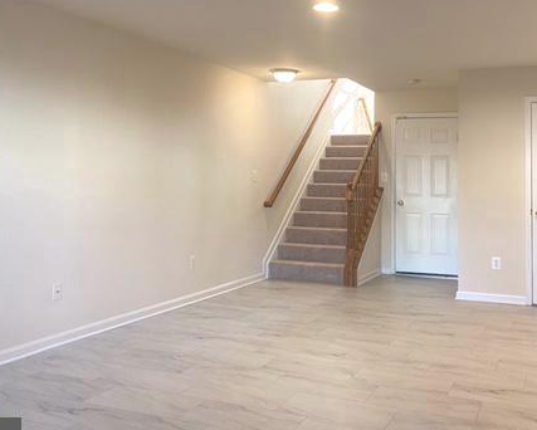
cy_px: 148
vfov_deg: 38.8
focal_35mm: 38
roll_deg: -1.2
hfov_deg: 47.6
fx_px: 604
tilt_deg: +2.8
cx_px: 326
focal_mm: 4.25
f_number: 1.8
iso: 160
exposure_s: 1/60
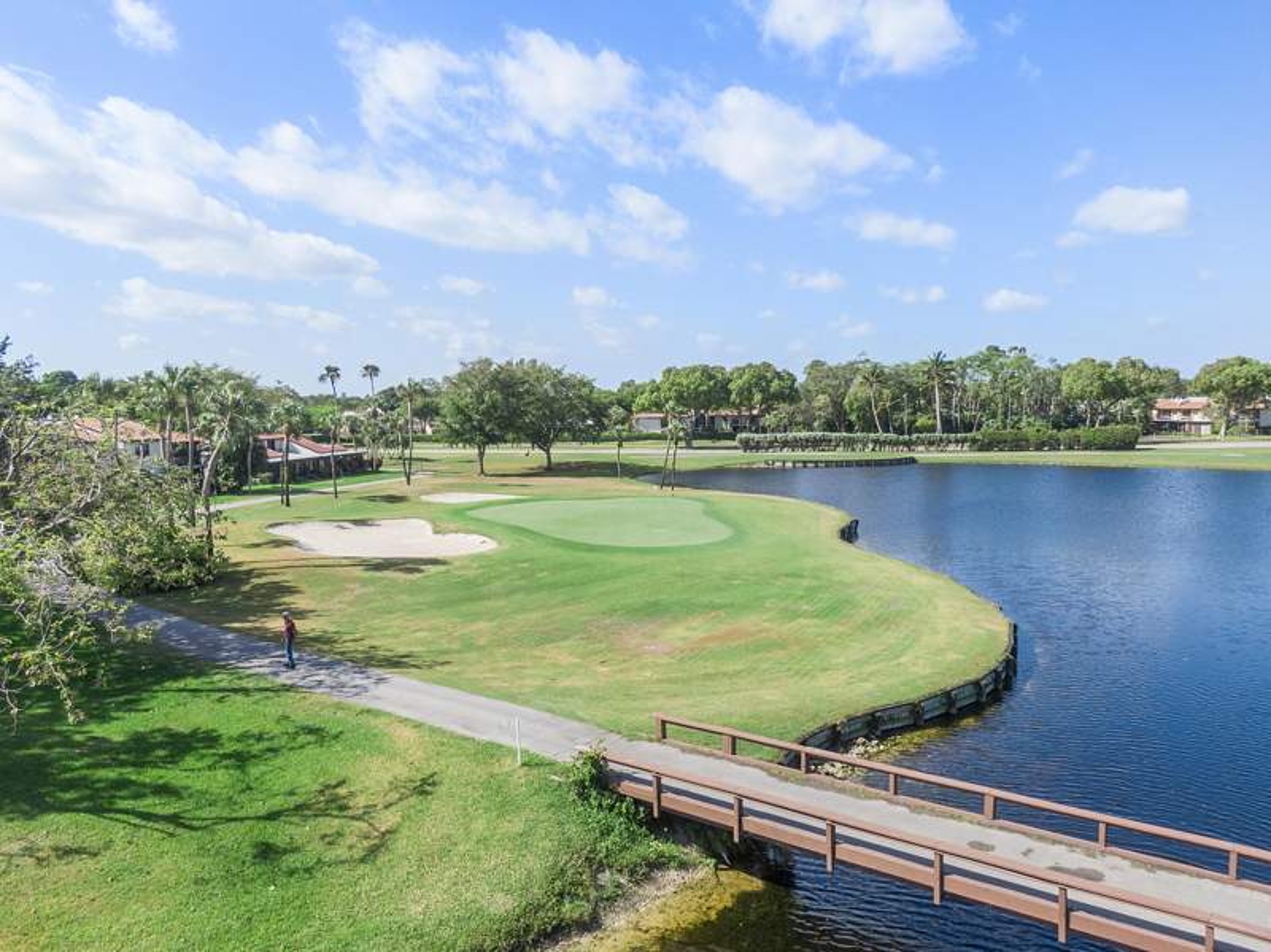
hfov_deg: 71.6
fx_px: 881
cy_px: 476
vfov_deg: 56.8
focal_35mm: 24
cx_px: 636
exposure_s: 1/1250
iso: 100
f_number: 2.8
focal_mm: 4.39
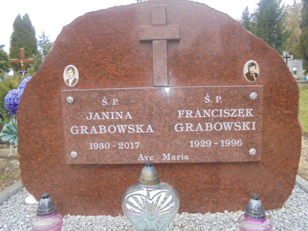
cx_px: 157
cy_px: 115
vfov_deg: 51.4
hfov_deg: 65.3
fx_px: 240
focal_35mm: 27
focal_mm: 4.6
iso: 100
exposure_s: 1/60
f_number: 3.5
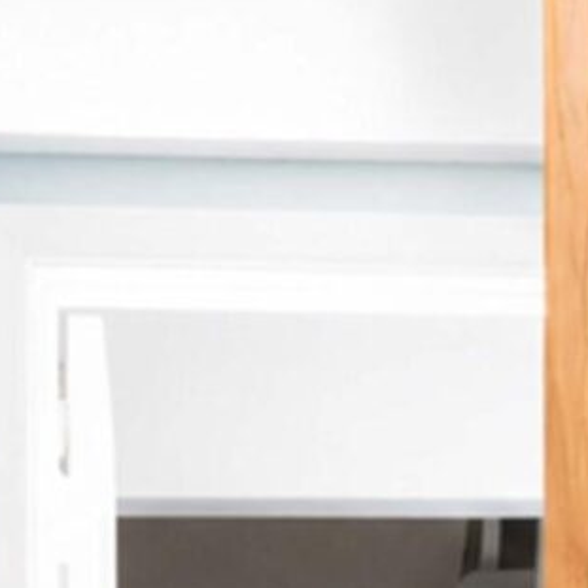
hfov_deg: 16.3
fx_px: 2018
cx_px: 584
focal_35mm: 105
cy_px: 1046
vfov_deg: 14.6
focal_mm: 10
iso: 2000
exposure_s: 1/100
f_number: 9
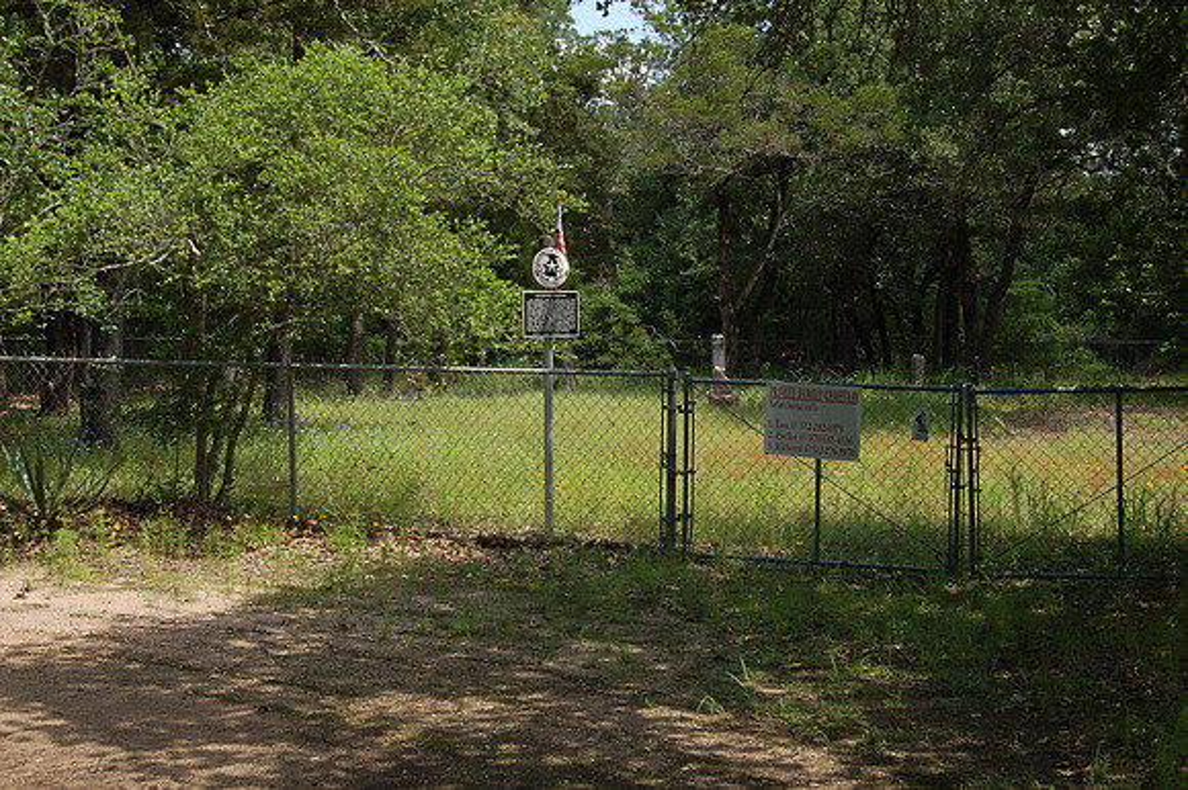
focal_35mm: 57
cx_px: 594
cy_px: 395
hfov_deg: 35.1
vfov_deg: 23.8
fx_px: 1880
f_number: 14
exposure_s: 1/200
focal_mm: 38
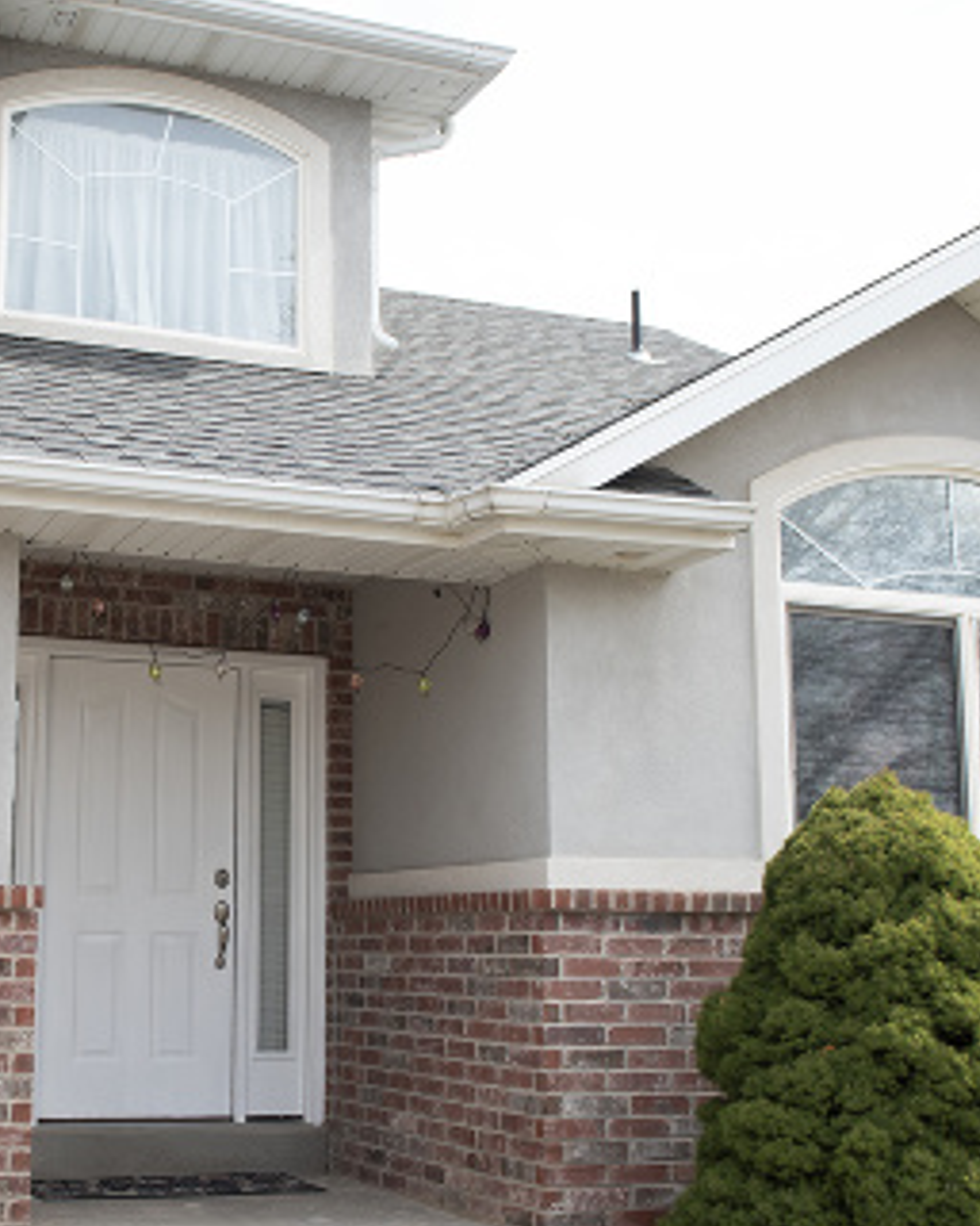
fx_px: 1631
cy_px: 711
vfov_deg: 41.0
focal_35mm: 45
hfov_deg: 32.3
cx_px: 168
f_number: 4
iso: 200
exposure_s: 1/640
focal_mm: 24
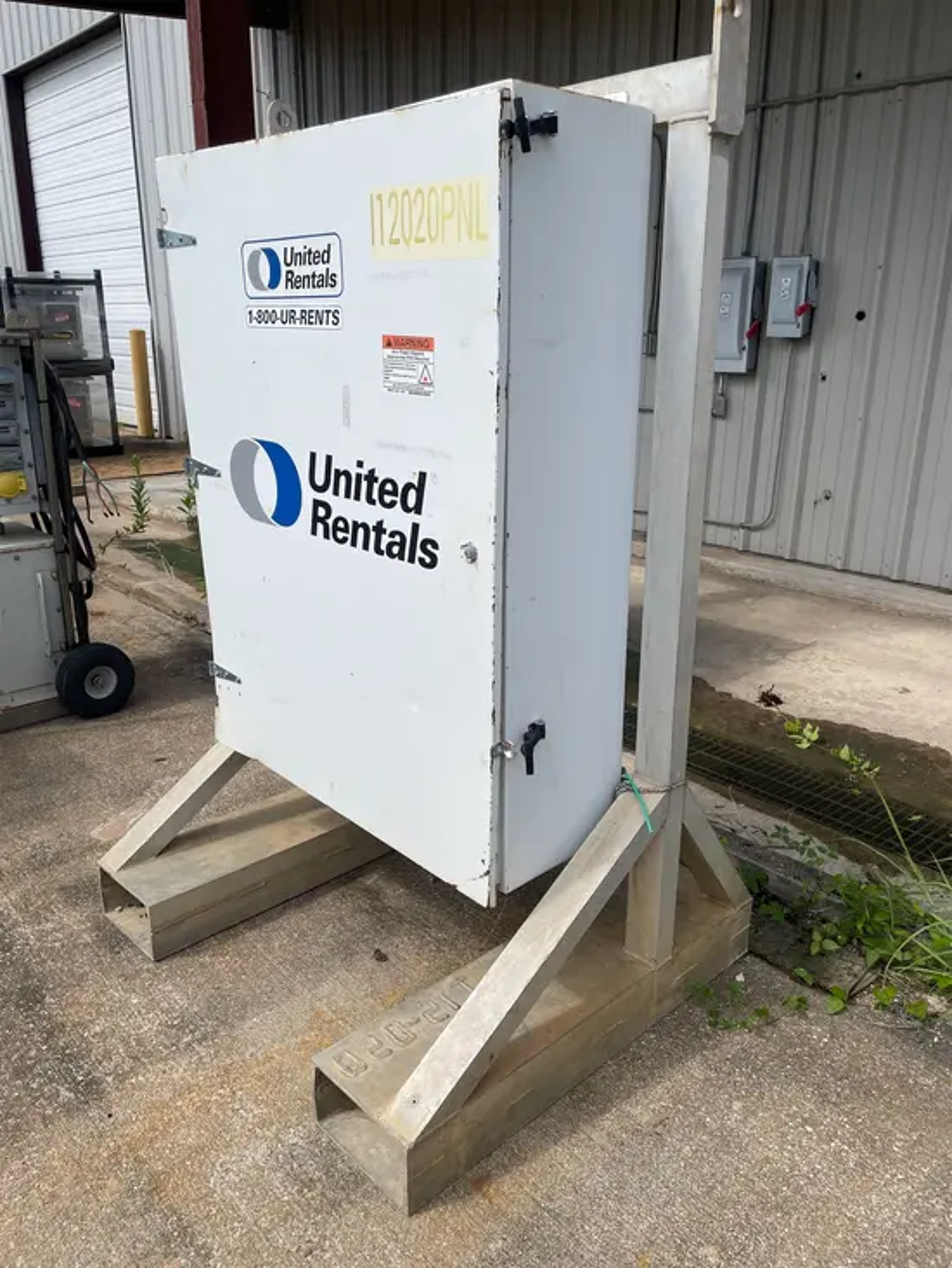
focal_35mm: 26
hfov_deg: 53.1
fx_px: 953
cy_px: 634
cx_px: 476
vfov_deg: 67.3
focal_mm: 4.2
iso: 32
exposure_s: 1/4464
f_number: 1.6
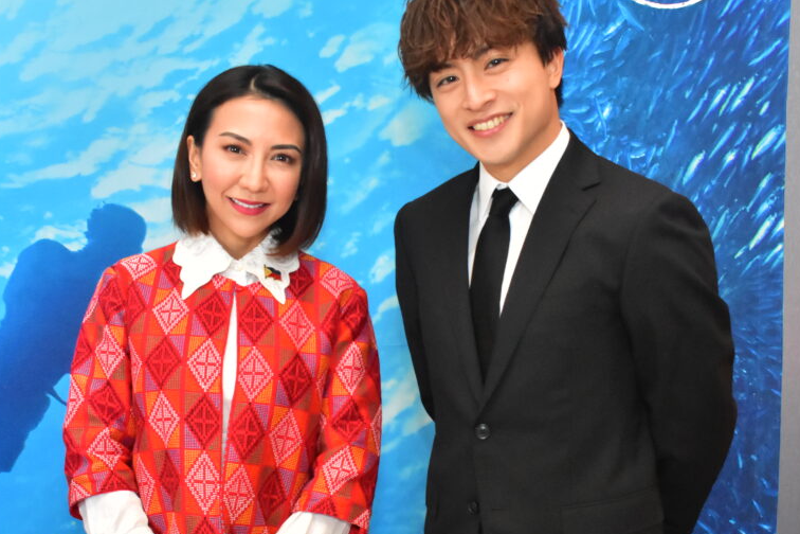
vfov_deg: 24.6
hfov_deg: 36.4
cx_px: 433
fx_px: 1218
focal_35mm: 55
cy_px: 338
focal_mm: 23
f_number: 6.3
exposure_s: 1/125
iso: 4000
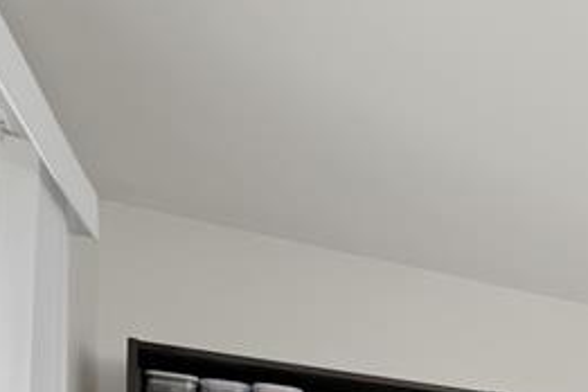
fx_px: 768
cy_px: 605
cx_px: 1072
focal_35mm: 47
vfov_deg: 22.7
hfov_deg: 22.2
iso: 640
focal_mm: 12
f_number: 9
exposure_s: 1/4
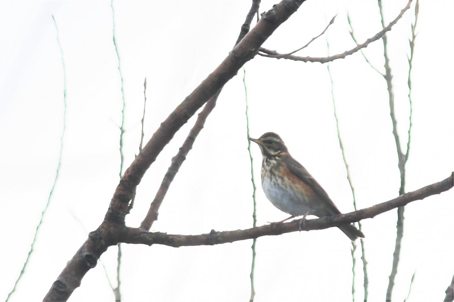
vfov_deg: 2.2
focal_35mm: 630
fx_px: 7944
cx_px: 227
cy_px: 151
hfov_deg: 3.3
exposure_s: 1/640
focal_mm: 420
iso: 400
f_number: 5.6
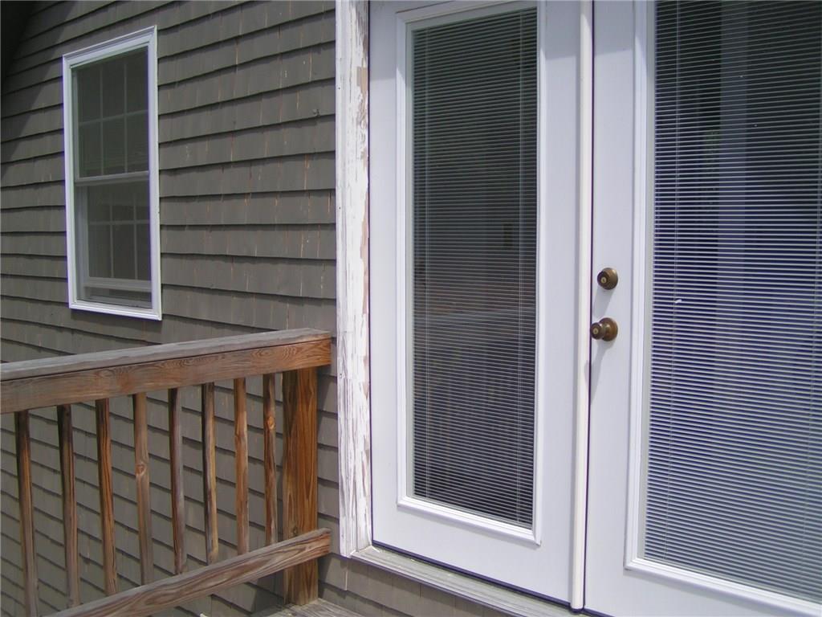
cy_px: 308
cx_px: 411
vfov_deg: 37.7
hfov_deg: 49.0
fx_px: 902
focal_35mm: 38
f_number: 2.8
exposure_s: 1/800
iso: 50
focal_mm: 5.8
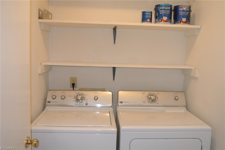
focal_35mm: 32
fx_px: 200
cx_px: 112
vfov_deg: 41.2
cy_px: 75
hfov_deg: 58.7
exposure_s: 1/60
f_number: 3.8
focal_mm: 12.2
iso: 640
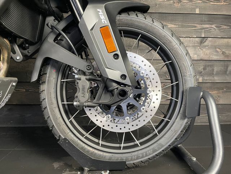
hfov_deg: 67.3
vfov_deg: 53.1
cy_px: 87
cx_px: 116
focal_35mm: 26
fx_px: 174
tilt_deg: -4.1
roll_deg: +0.1
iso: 400
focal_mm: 4.2
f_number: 1.6
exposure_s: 1/33
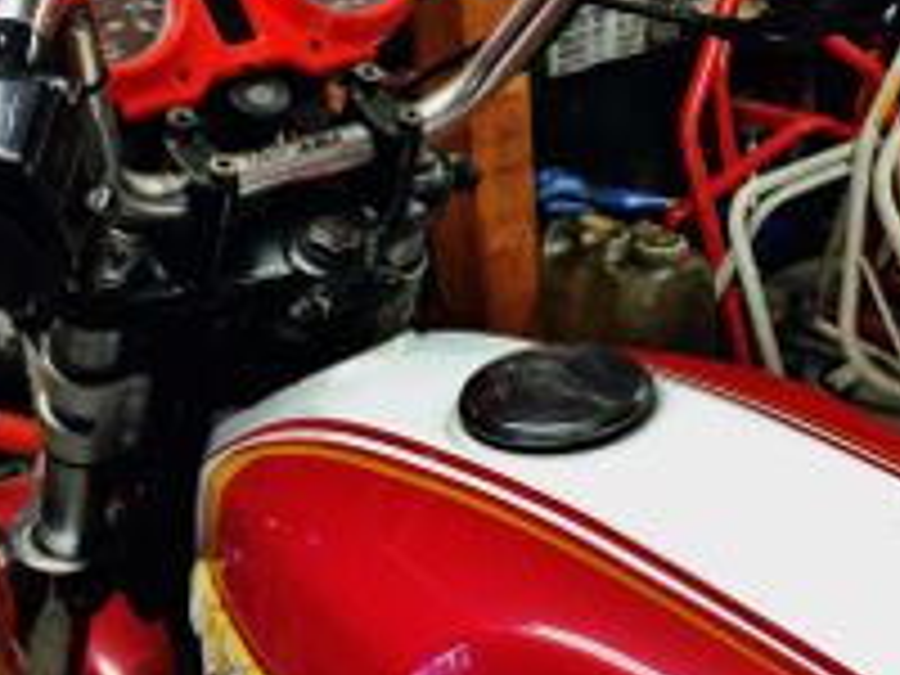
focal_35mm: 60
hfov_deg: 32.2
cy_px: 248
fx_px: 1560
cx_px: 486
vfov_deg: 24.3
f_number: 2.2
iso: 100
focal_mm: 4.12
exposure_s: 1/30
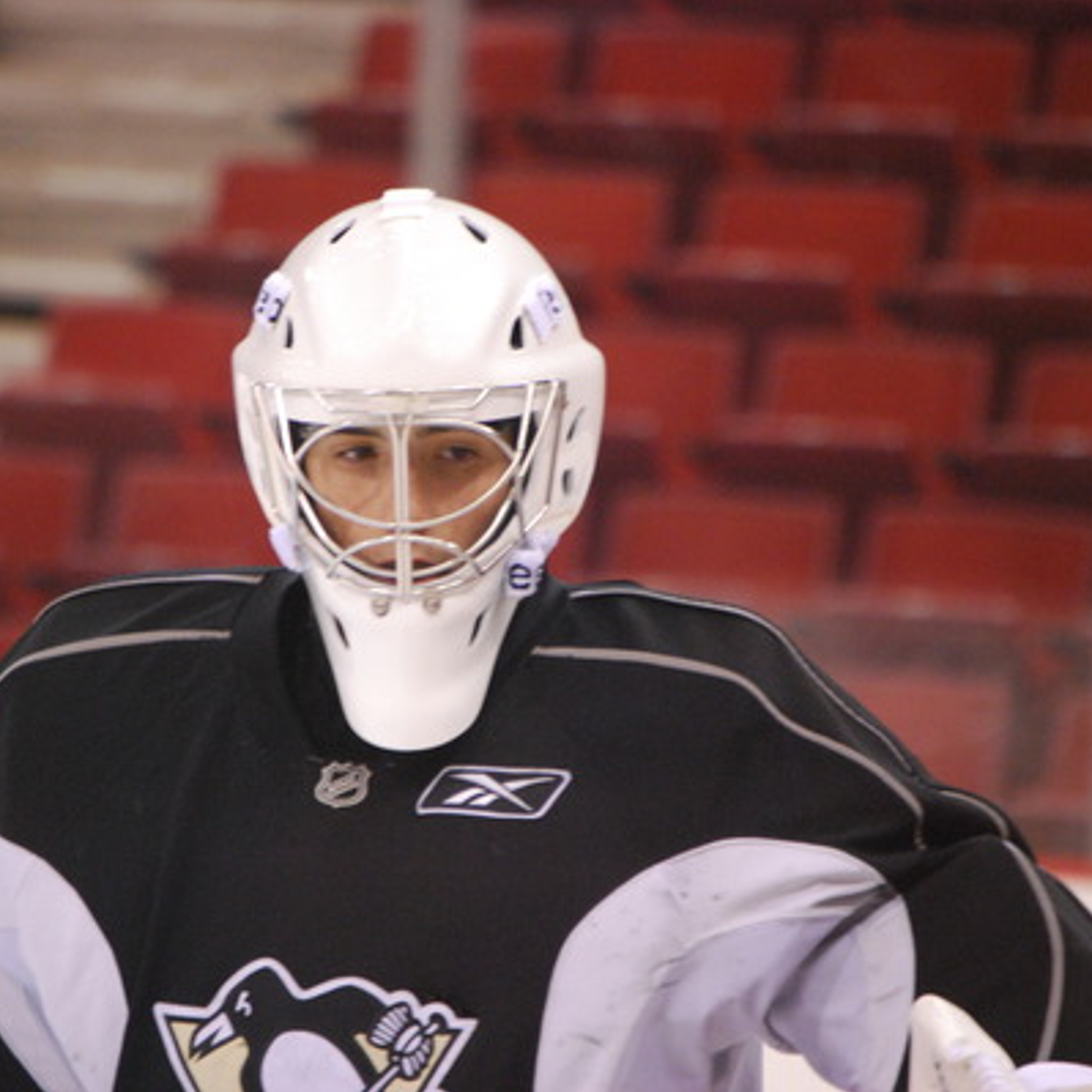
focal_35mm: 384
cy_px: 547
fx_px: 13705
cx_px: 397
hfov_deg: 4.6
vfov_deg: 4.6
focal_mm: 200
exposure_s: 1/100
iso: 1600
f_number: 5.6
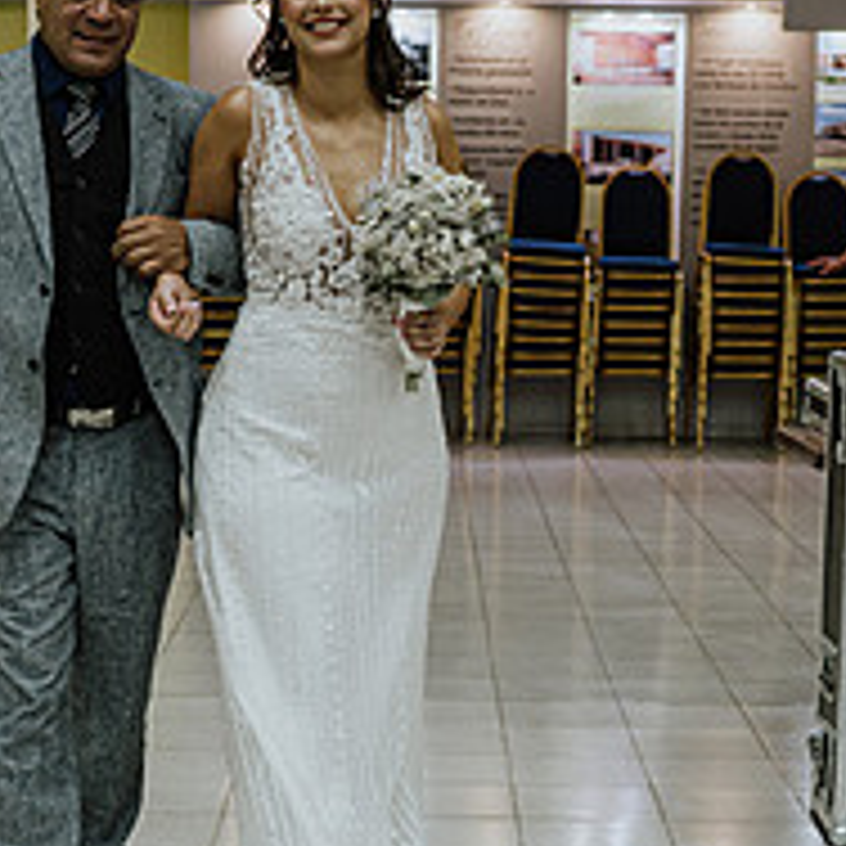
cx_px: 400
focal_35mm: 92
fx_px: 2544
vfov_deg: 18.8
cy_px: 592
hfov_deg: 18.9
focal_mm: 35
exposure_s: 1/125
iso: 1250
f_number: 2.8
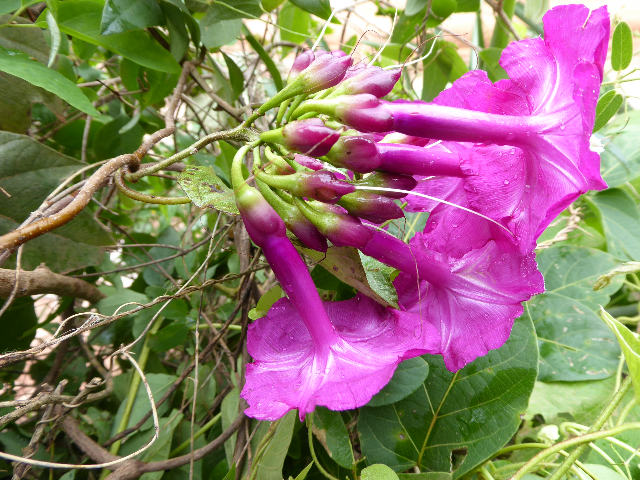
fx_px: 444
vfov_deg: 56.8
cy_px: 240
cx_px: 320
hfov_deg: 71.6
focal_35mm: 24
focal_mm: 4.3
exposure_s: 1/60
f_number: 3.3
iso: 80
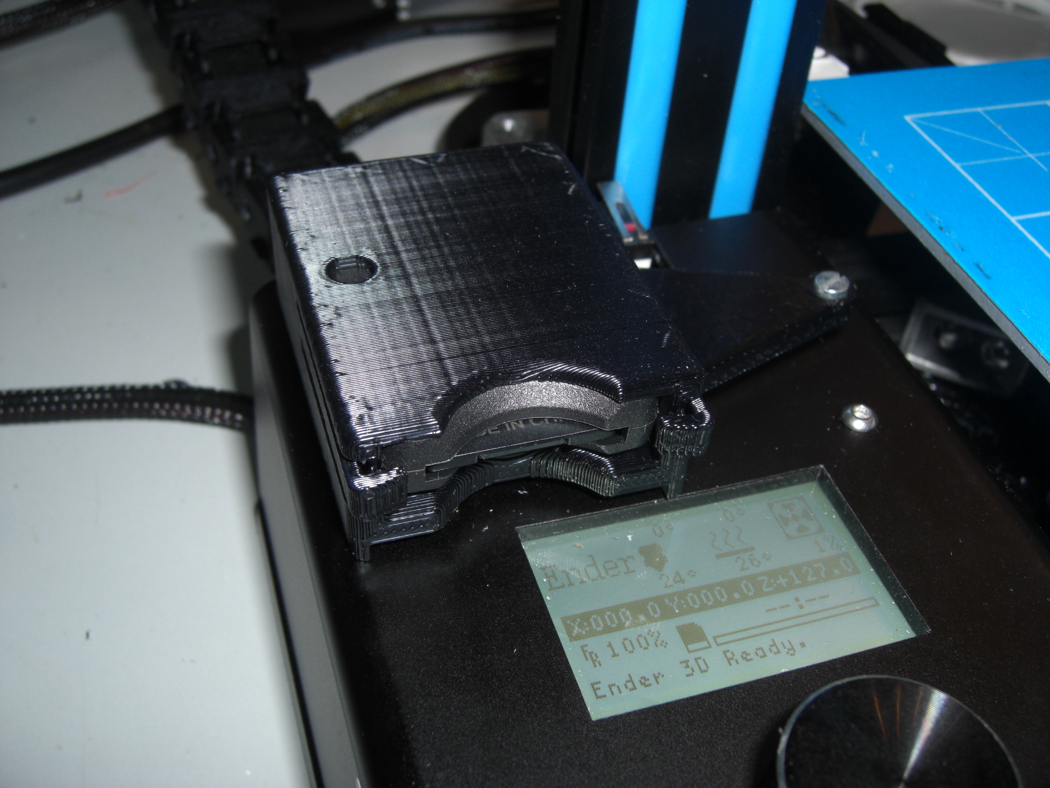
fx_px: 1153
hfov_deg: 49.0
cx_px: 525
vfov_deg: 37.7
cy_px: 394
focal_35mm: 38
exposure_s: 1/60
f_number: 4
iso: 80
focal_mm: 7.9
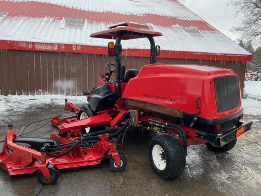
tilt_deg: -6.6
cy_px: 98
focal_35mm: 26
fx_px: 196
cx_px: 130
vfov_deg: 53.1
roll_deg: -1.3
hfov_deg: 67.3
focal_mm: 4.25
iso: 32
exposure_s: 1/185
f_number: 1.8
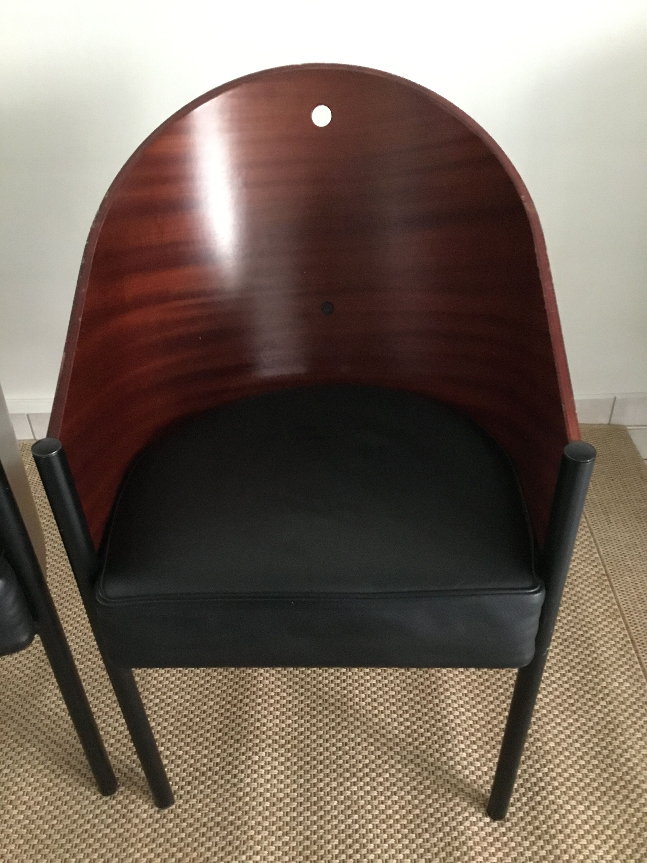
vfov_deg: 58.4
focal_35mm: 31
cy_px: 432
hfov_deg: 45.4
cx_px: 324
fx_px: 773
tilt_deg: -39.1
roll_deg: +2.5
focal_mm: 3.3
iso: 320
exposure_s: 1/17
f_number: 2.4
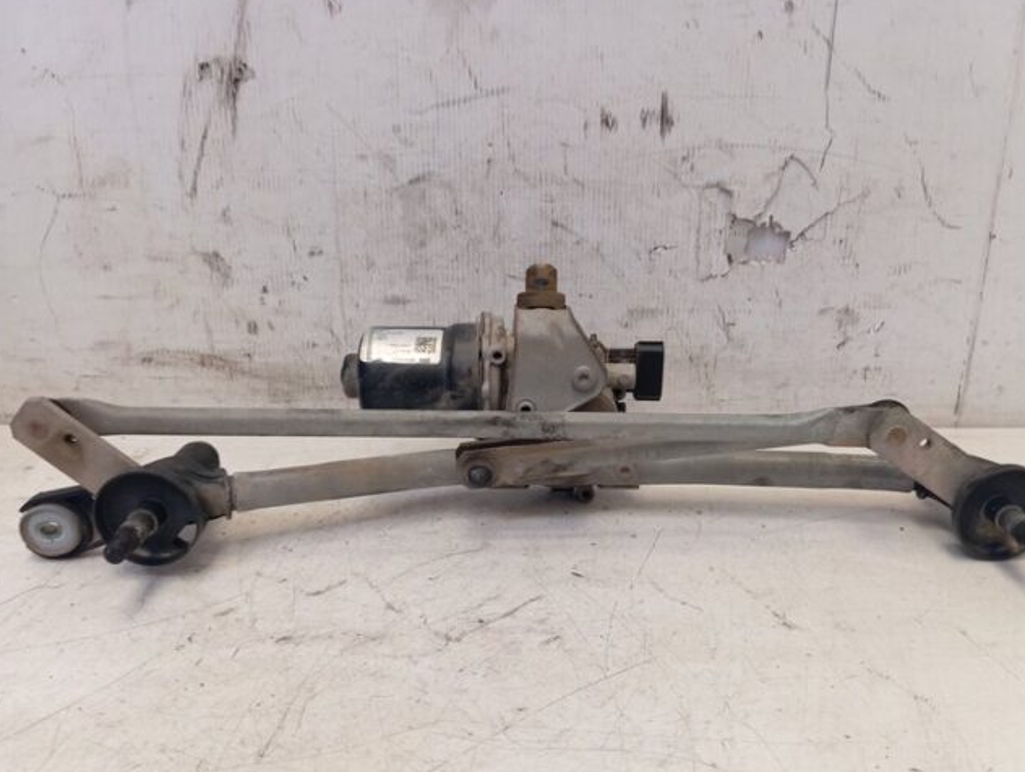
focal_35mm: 31
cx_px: 545
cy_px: 408
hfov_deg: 58.2
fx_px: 919
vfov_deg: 45.5
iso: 256
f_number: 1.8
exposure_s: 1/33.3
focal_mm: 4.22
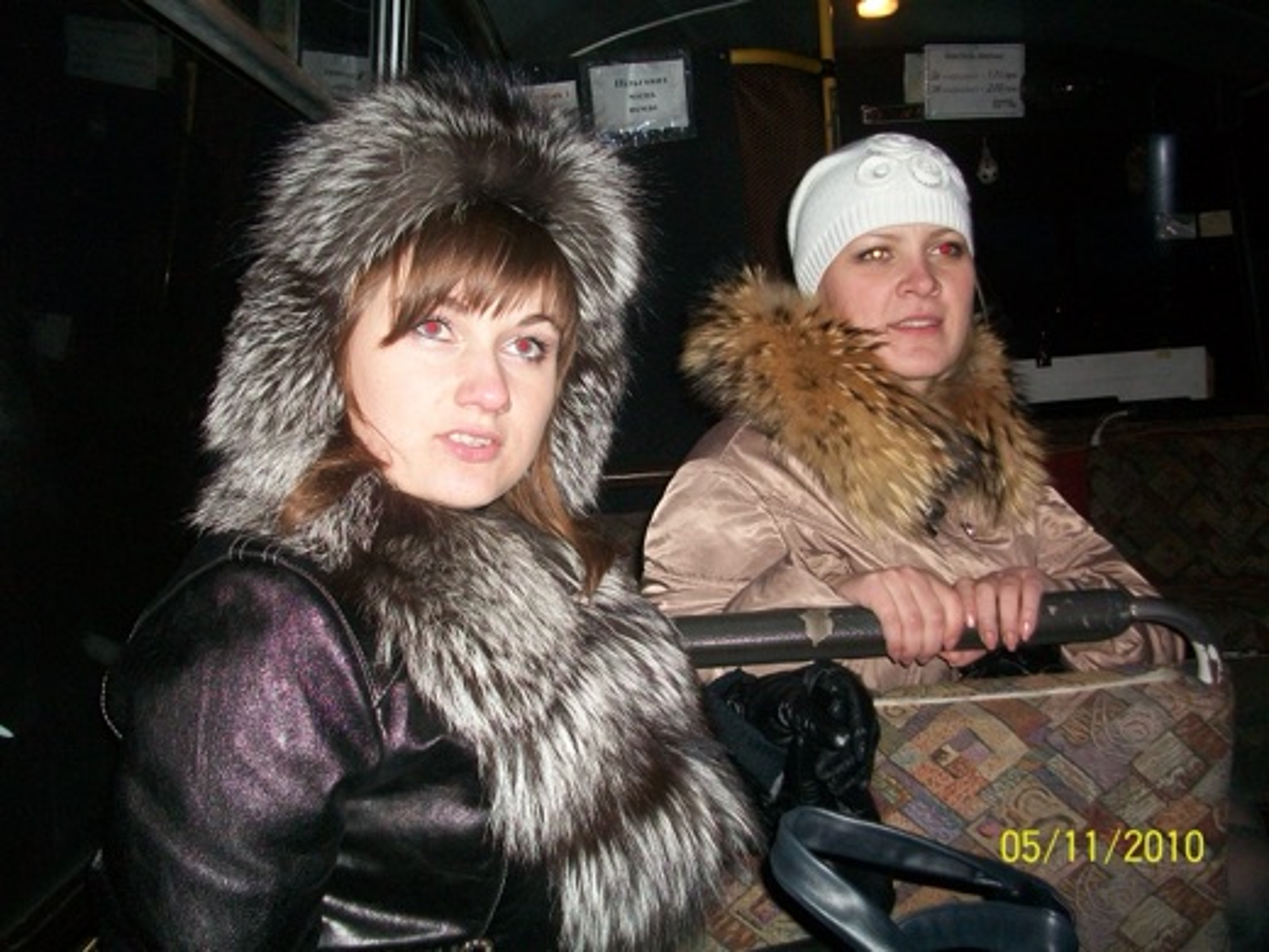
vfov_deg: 41.8
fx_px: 1246
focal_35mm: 34
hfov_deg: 54.0
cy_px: 476
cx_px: 634
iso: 120
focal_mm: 5.7
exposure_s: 1/60
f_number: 2.8
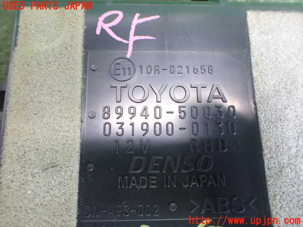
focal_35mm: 30
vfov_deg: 46.8
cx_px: 152
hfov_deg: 60.0
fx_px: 263
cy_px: 114
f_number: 2.3
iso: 800
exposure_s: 1/80
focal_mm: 5.4
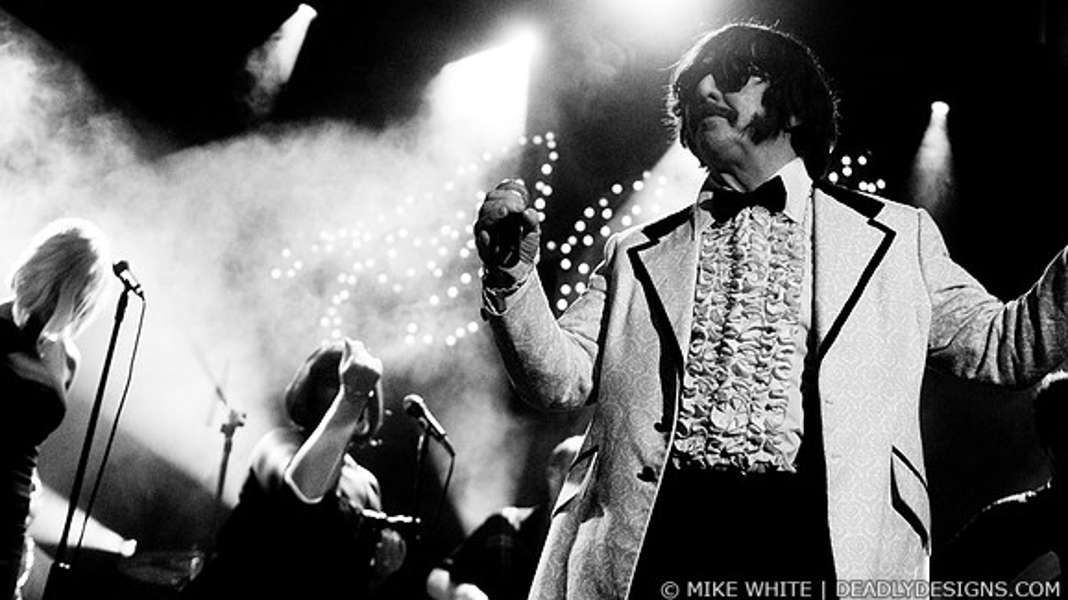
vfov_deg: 19.1
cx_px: 534
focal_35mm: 63
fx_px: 1784
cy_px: 250
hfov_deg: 33.3
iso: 640
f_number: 2.8
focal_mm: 40
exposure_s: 1/400
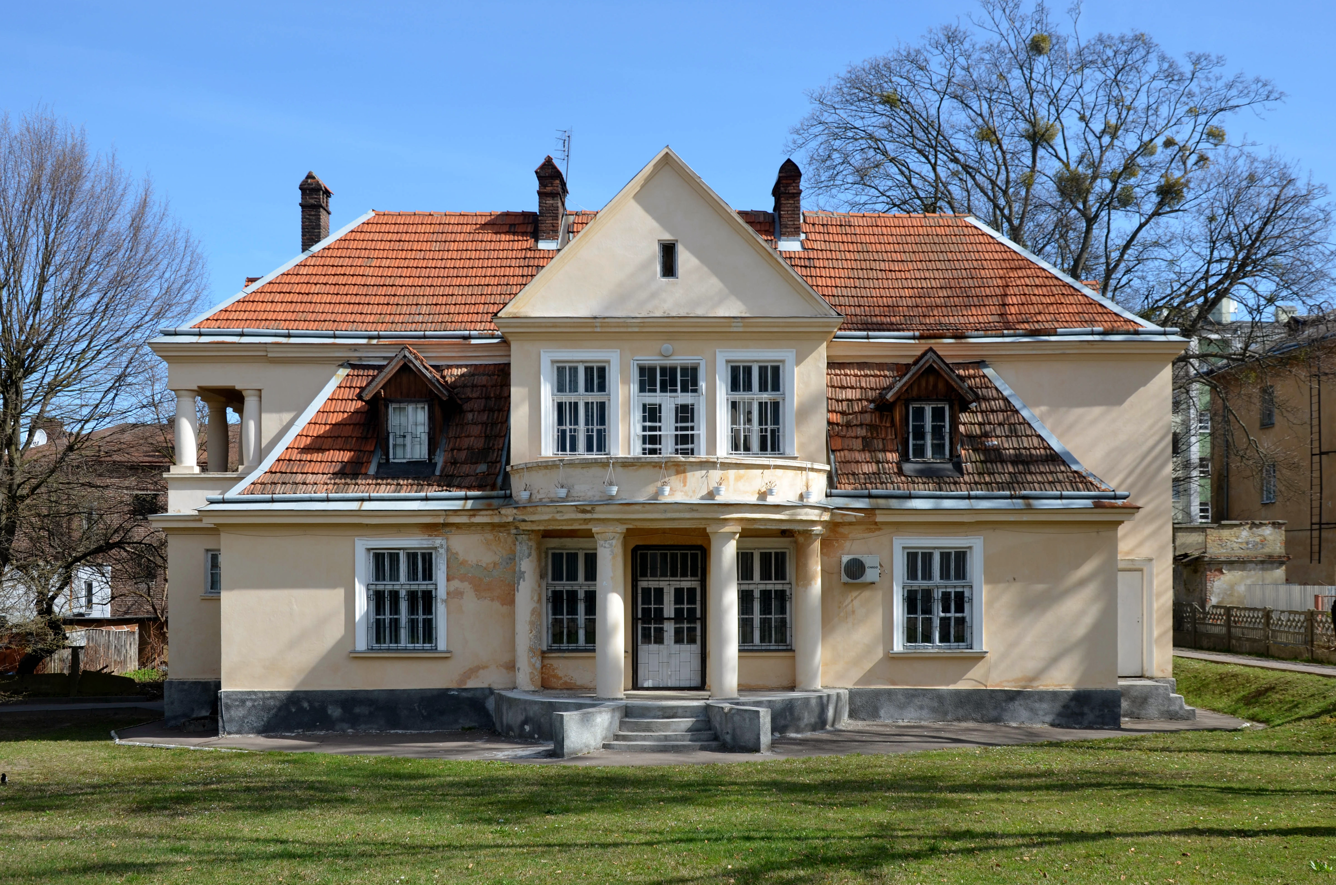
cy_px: 442
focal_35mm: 38
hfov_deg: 51.4
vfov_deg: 35.3
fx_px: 1389
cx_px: 668
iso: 140
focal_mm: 25
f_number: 8
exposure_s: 1/250
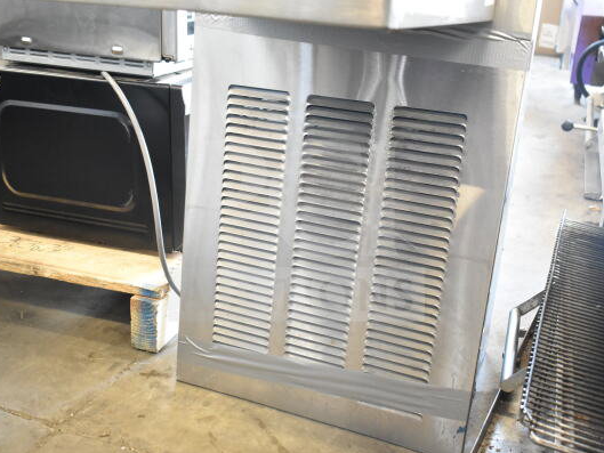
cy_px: 231
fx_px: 725
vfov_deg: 34.7
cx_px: 296
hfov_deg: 45.2
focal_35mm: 42
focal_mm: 25
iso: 4000
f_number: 4
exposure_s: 1/40
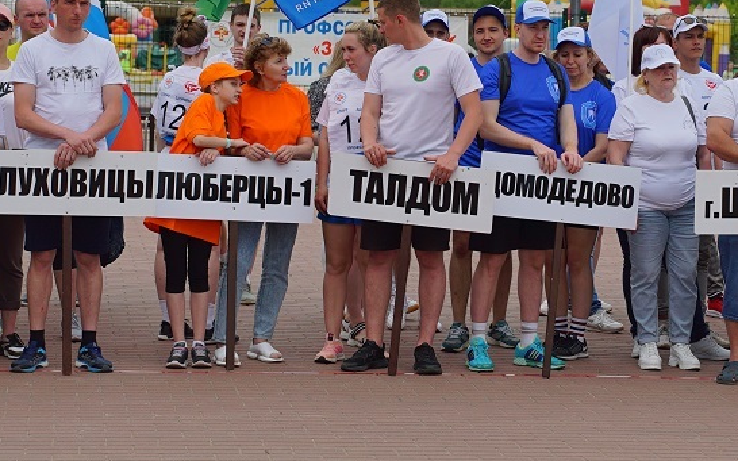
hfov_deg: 14.9
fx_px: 2815
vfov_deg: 9.3
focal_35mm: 140
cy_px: 52
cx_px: 424
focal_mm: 75
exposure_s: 1/1000
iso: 100
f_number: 4.5
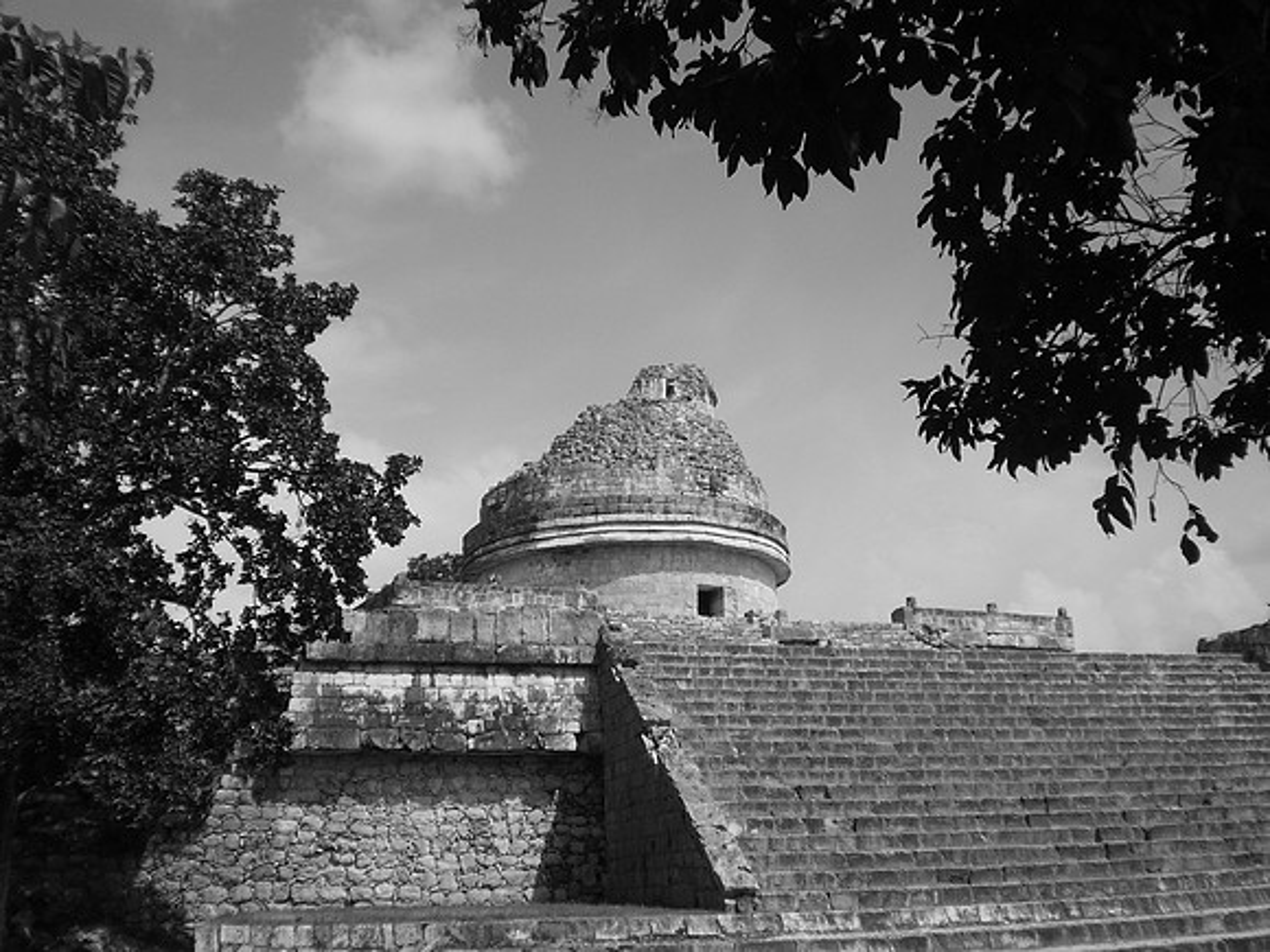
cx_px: 635
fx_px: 1321
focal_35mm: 36
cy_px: 476
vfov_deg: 39.7
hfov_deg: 51.4
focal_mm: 6.3
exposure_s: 1/1250
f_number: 4.6
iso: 64
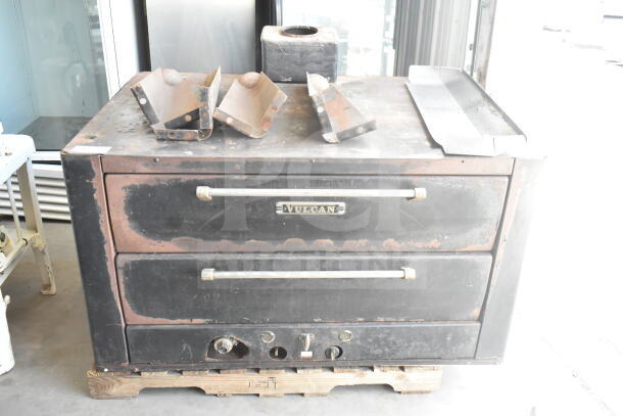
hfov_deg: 57.2
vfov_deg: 40.0
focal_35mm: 33
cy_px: 208
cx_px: 312
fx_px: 571
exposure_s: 1/125
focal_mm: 22
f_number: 5.6
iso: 1600
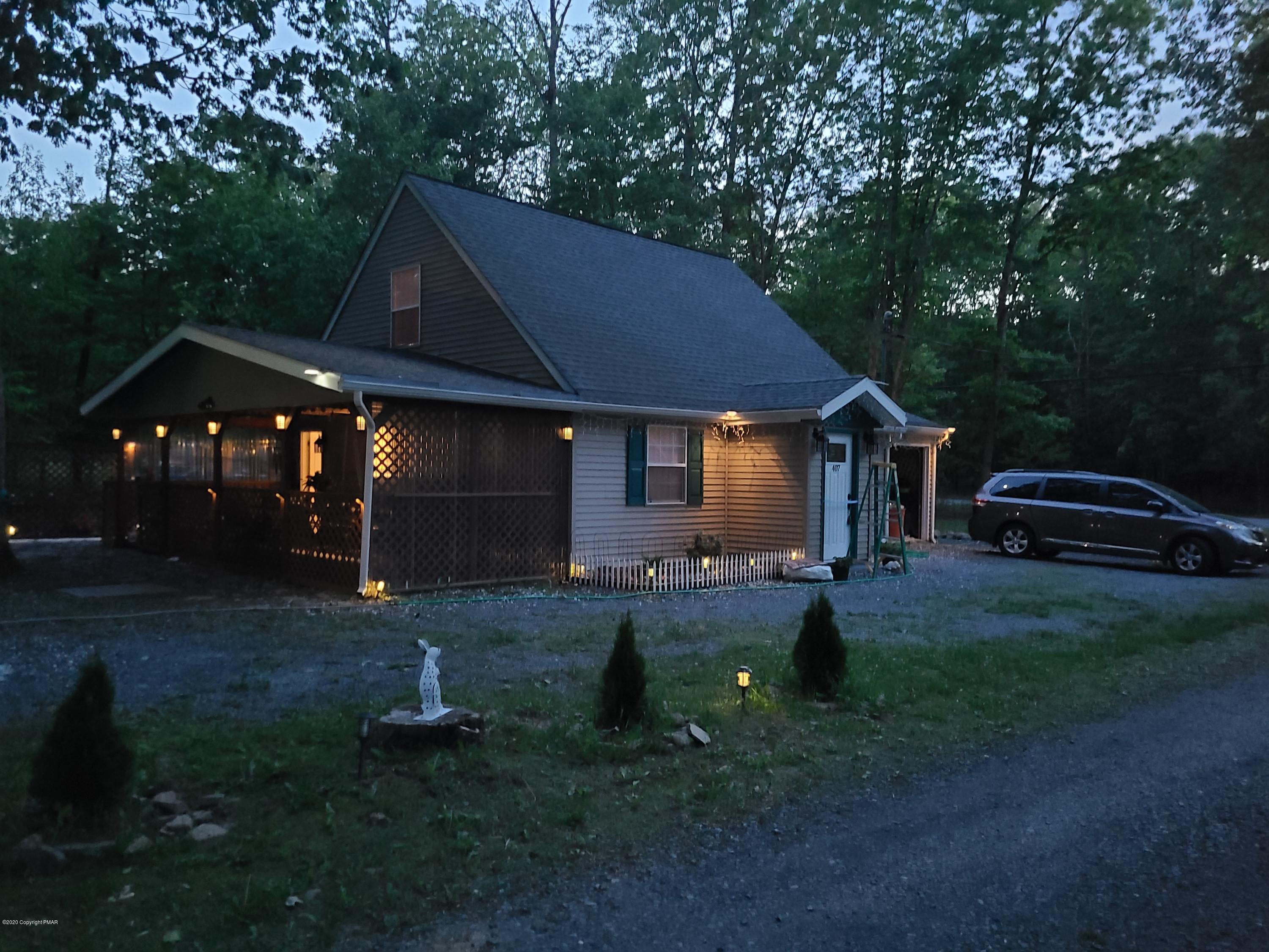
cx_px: 634
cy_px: 476
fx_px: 953
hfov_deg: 67.3
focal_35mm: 26
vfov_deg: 53.1
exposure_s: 1/9
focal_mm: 5.4
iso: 1250
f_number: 1.8
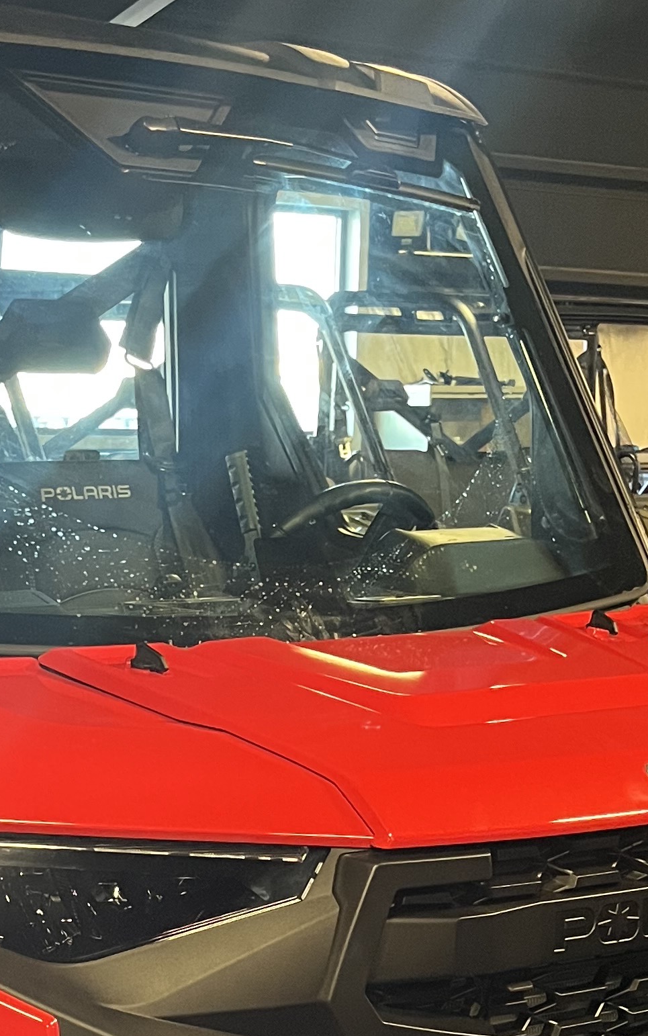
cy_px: 891
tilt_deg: -12.1
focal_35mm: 72
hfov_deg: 17.9
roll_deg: +0.6
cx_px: 129
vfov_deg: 27.7
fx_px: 2033
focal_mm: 5.1
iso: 500
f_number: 1.6
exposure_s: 1/60
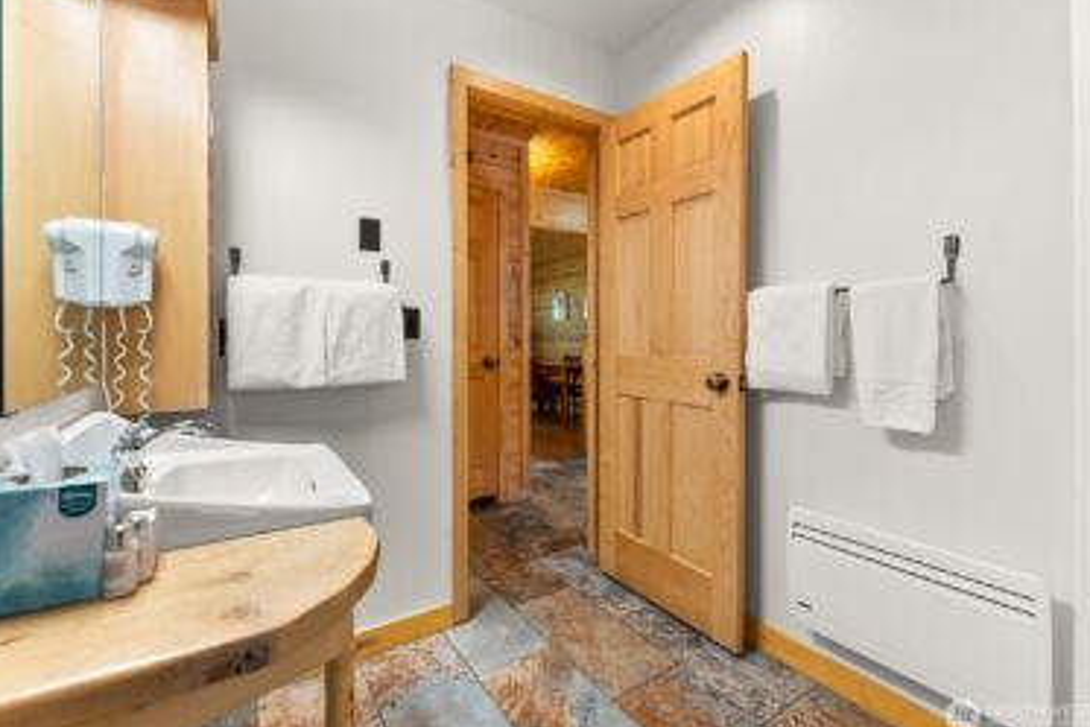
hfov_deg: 100.3
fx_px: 454
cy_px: 352
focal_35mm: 15
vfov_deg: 77.4
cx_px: 529
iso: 400
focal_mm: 14
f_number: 3.2
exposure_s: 1/40
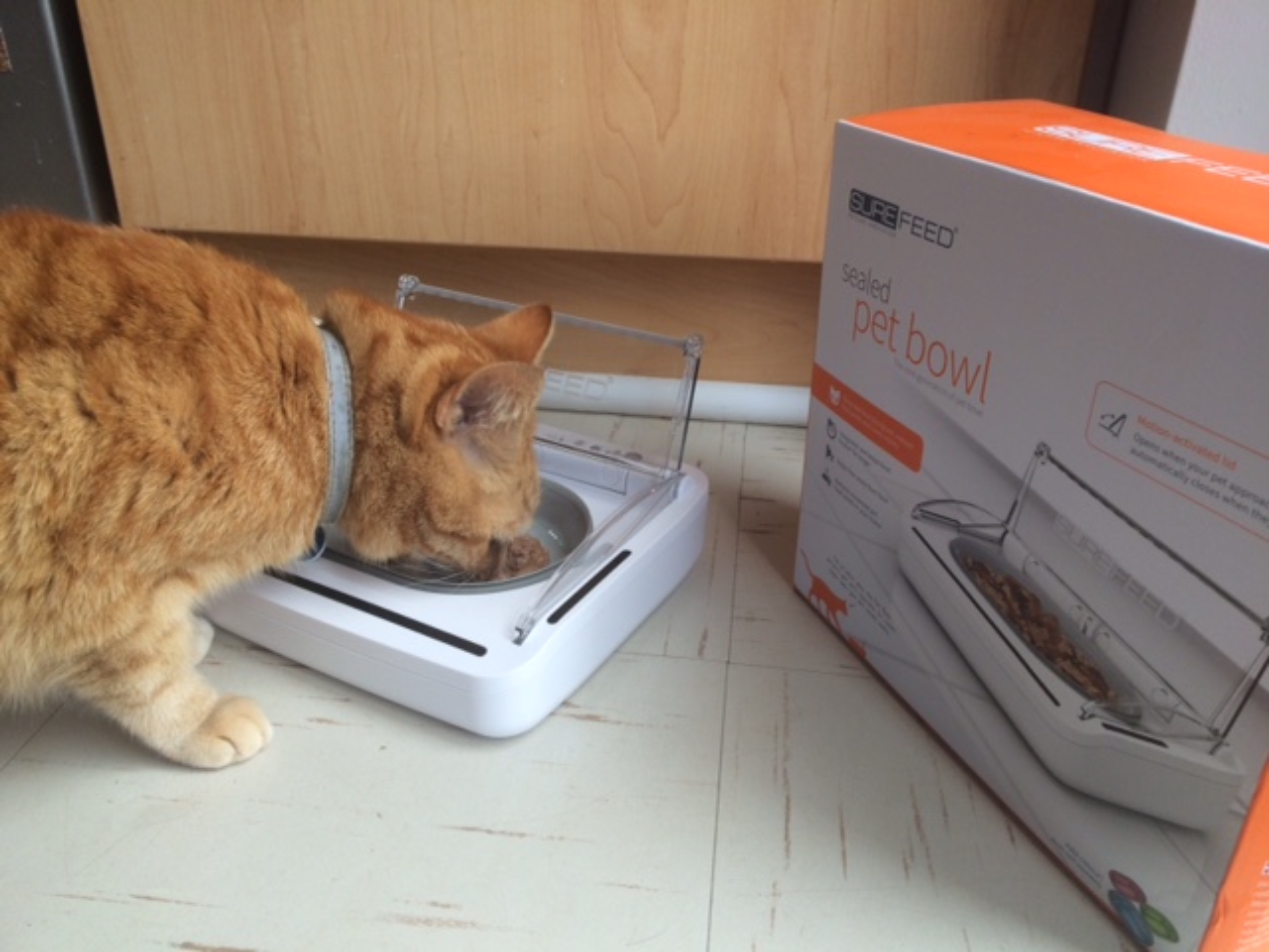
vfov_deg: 48.2
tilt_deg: -26.8
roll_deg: -0.3
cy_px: 476
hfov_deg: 61.7
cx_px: 634
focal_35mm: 29
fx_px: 1063
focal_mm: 4.15
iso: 32
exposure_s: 1/60
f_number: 2.2
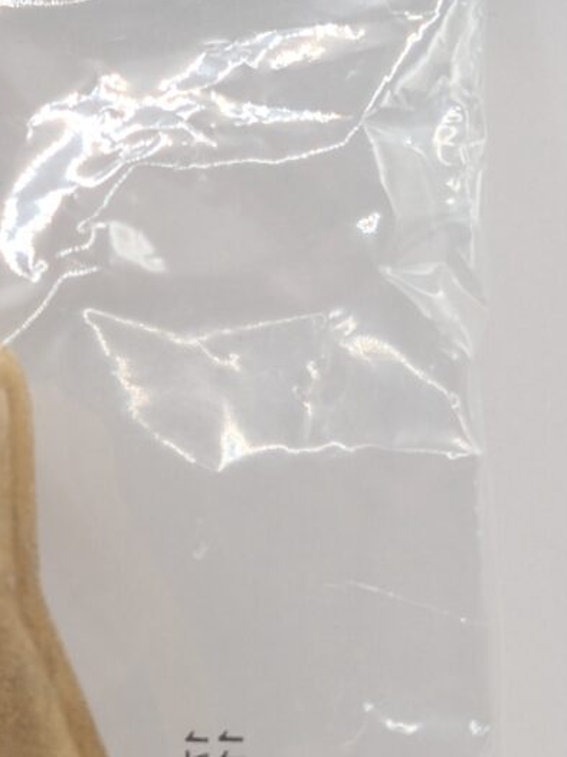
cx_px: -52
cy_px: 273
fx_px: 2557
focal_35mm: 117
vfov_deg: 16.8
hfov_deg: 12.4
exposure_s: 1/119
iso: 32
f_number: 1.68
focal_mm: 6.9
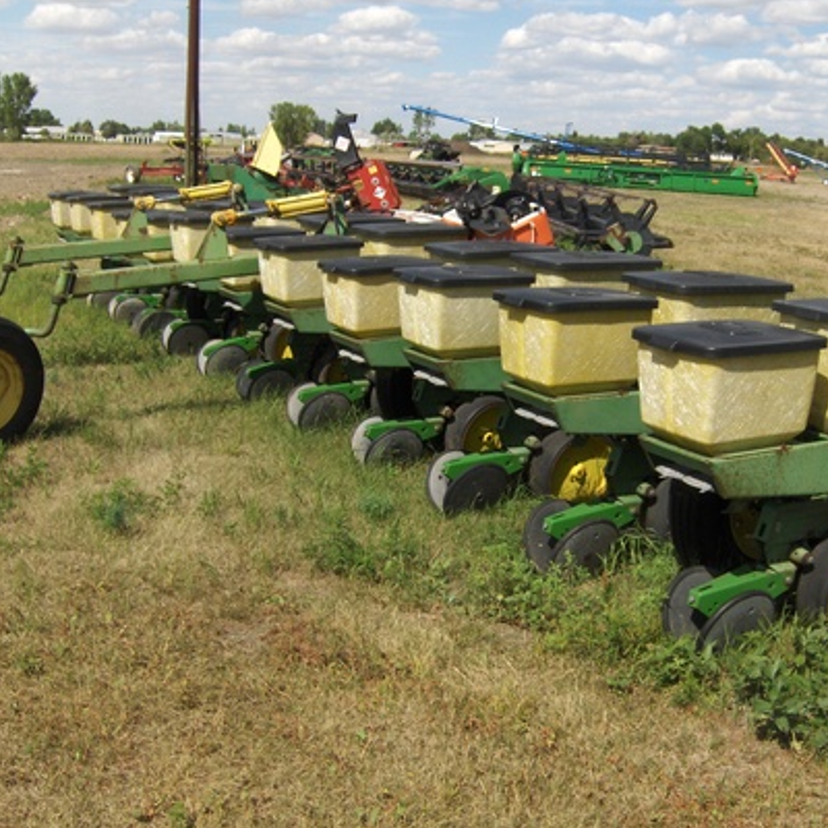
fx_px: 1137
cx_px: 453
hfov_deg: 40.0
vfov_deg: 40.0
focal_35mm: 42
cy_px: 412
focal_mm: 7.5
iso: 100
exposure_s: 1/495
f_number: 6.9
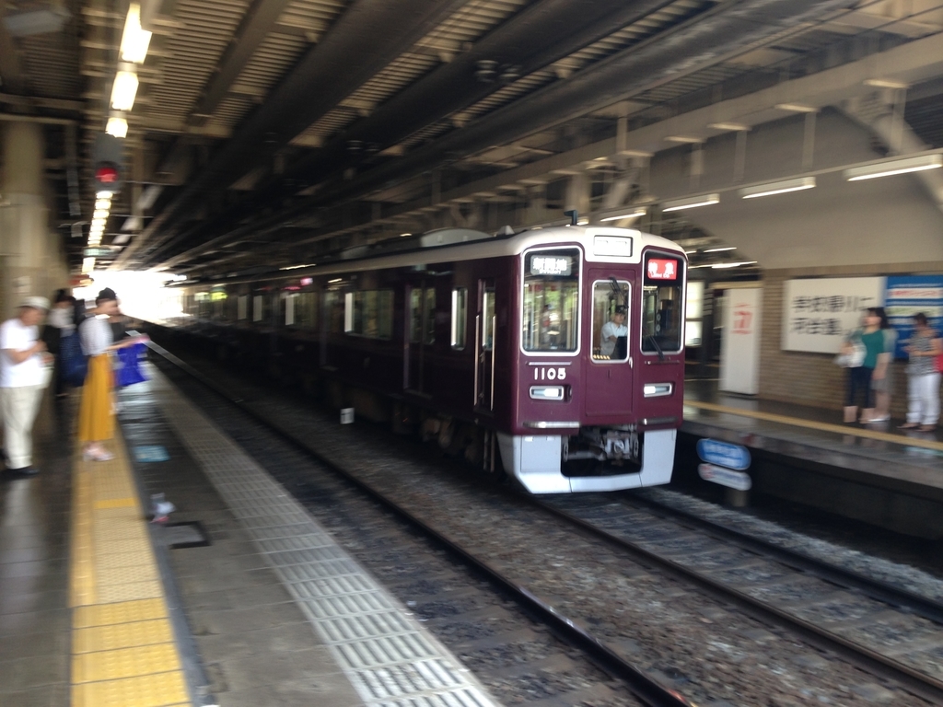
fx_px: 899
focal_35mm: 33
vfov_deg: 42.9
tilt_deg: -3.4
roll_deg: +0.0
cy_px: 354
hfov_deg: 55.4
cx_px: 472
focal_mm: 4.12
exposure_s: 1/30
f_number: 2.4
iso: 50
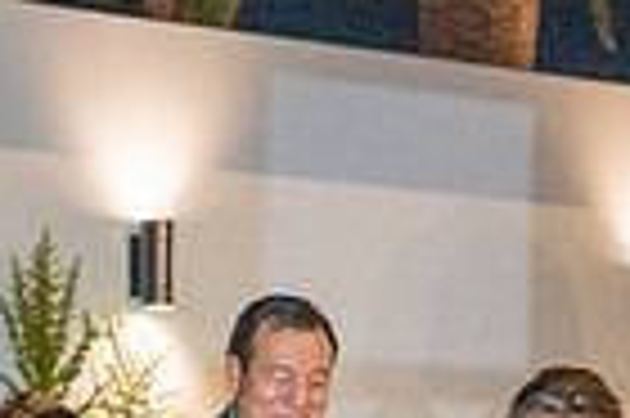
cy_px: 717
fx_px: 2395
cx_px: 104
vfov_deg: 9.6
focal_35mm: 137
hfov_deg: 14.9
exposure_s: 1/200
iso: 2500
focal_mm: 33
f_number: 4
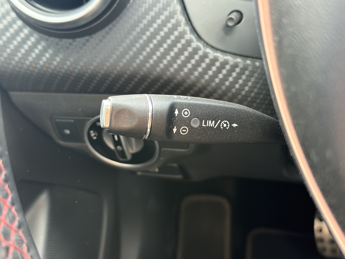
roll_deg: +6.7
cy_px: 130
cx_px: 172
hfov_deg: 41.2
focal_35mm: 46
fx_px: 459
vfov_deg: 31.5
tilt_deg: -29.4
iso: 200
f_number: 1.78
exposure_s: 1/60
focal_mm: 6.76
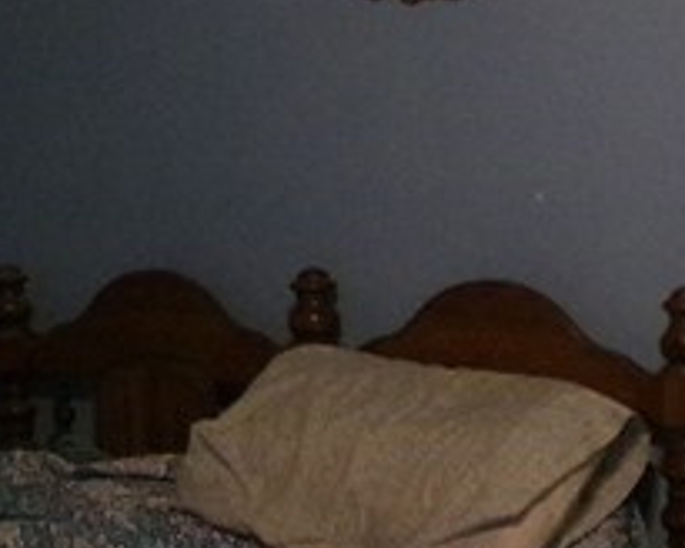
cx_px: 391
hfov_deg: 16.4
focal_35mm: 117
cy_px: 515
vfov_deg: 13.0
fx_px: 2372
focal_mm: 4.3
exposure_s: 1/17
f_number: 3.7
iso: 626
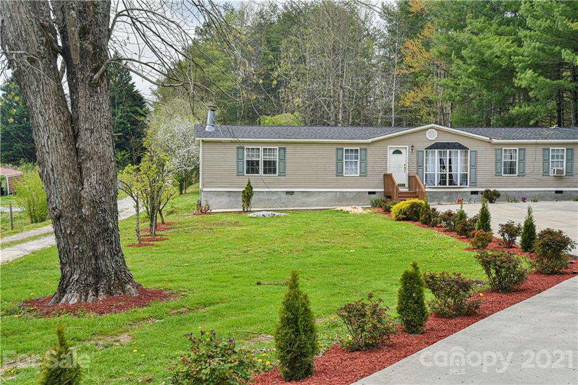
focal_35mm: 44
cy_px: 192
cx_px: 289
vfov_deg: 30.5
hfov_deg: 44.5
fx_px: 706
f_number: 8
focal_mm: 44
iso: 800
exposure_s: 1/250
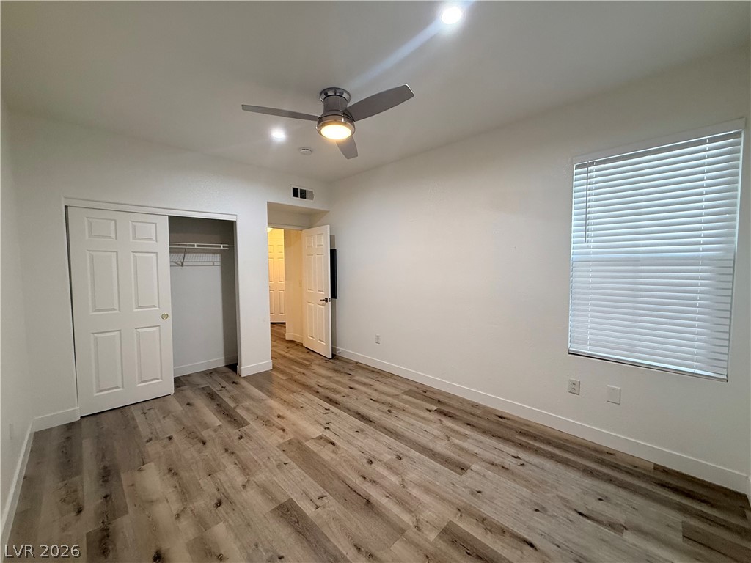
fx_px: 304
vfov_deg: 85.7
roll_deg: +0.8
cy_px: 282
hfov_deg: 102.1
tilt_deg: -1.9
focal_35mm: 14
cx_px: 376
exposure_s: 1/60
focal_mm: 2.22
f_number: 2.2
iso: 200
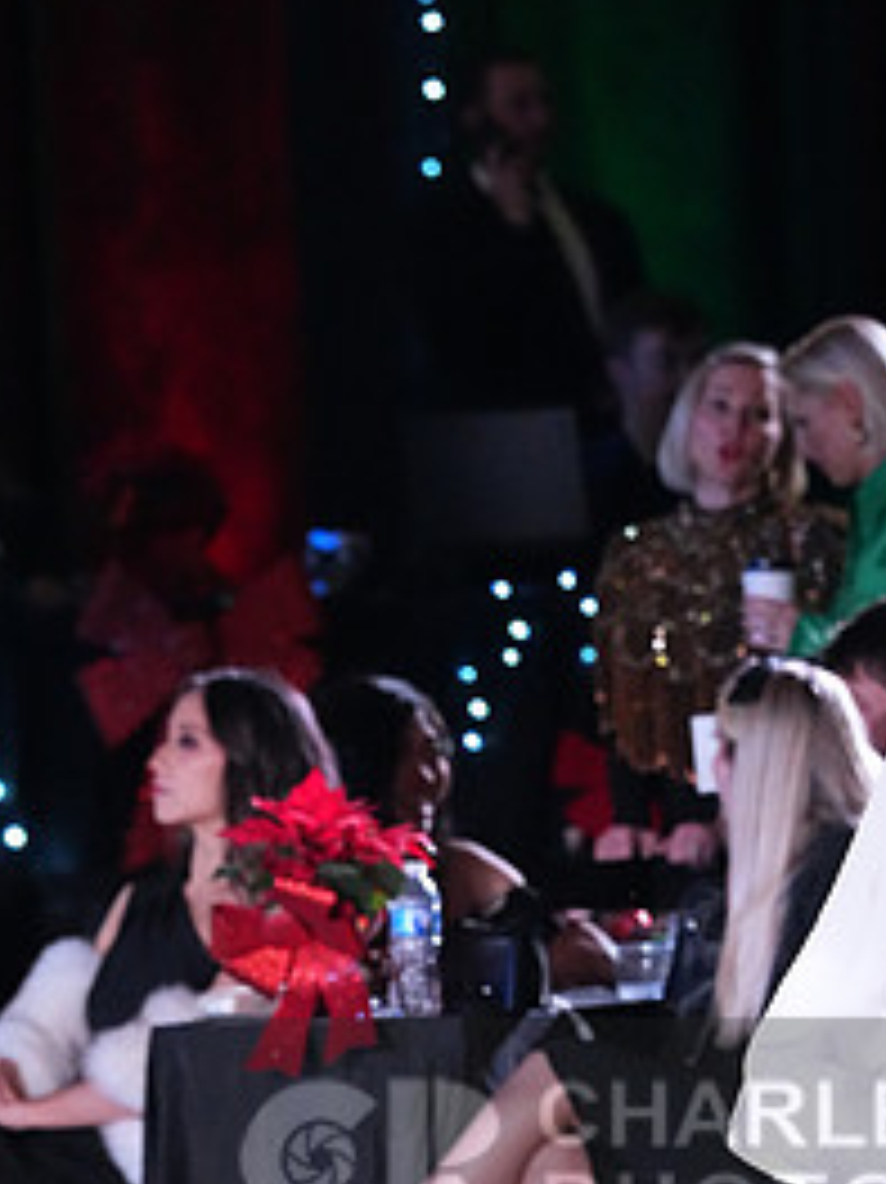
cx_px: 816
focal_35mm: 352
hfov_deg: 4.2
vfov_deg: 5.6
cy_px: 1170
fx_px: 12022
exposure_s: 1/400
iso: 10000
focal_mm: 166
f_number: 5
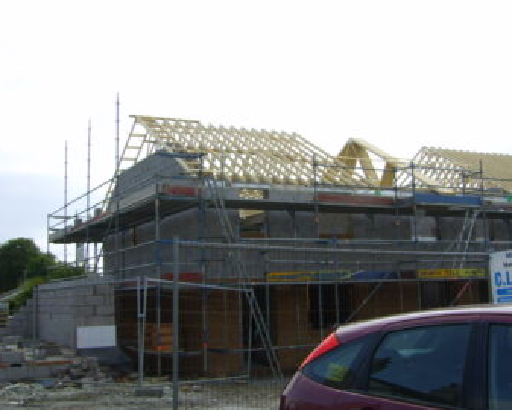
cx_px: 283
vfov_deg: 34.2
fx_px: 667
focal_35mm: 44
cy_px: 210
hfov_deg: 41.9
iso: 50
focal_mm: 7.8
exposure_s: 1/250
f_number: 6.4
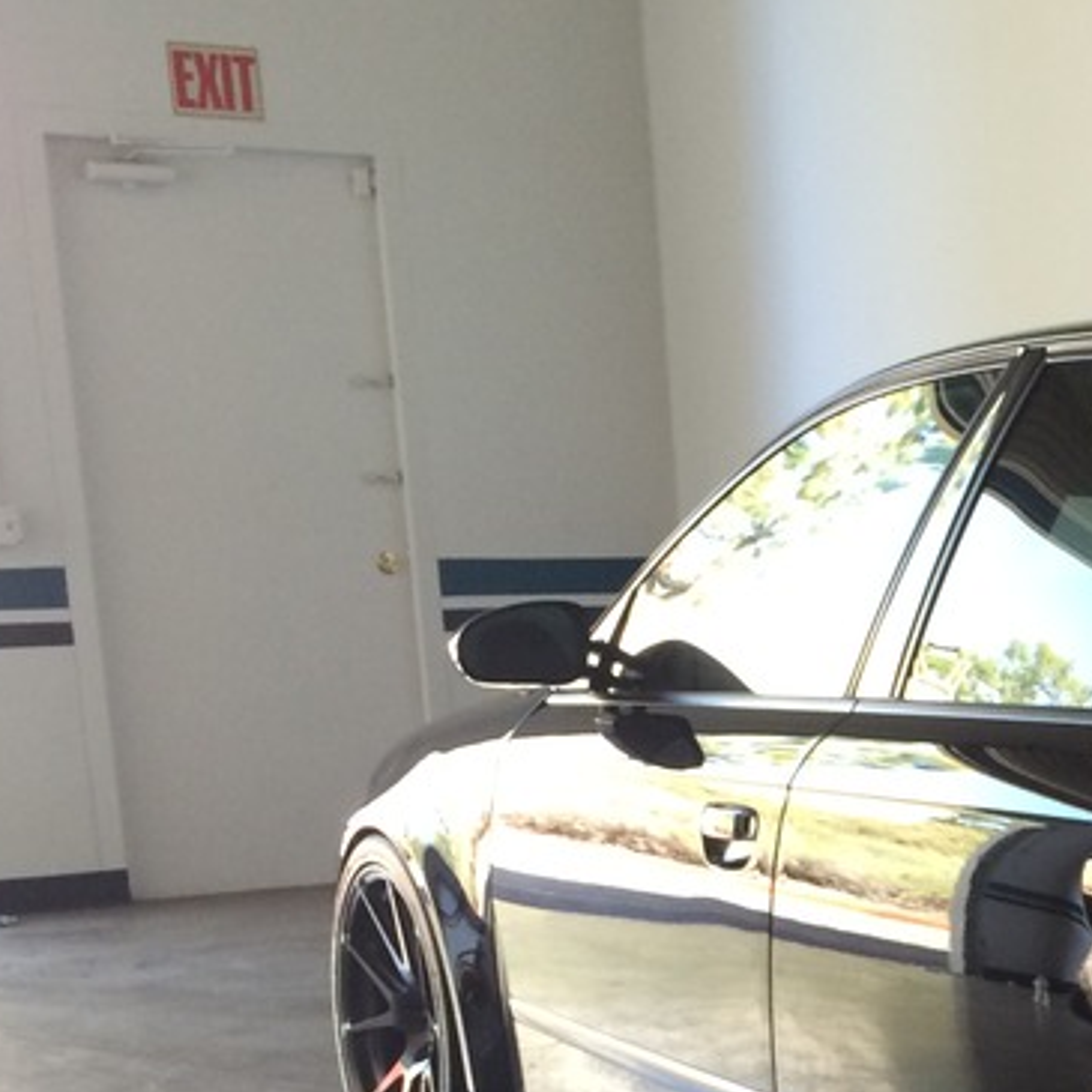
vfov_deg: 23.1
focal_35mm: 72
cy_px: 1074
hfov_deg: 21.6
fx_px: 2570
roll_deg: +0.2
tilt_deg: -12.6
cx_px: 1439
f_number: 2.2
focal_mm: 4.15
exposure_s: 1/30
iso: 50
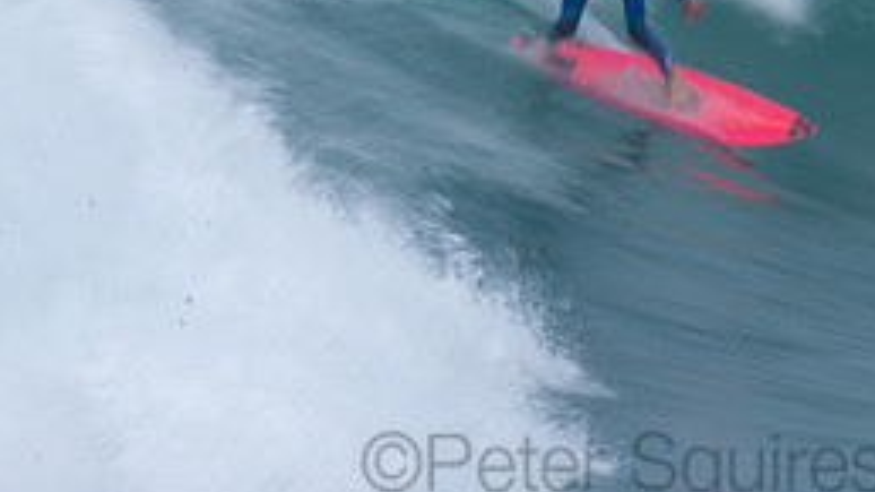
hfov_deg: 1.2
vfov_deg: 0.7
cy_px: -100
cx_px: 624
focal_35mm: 1768
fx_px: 41012
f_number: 29
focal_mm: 500
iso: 100
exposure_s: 1/20
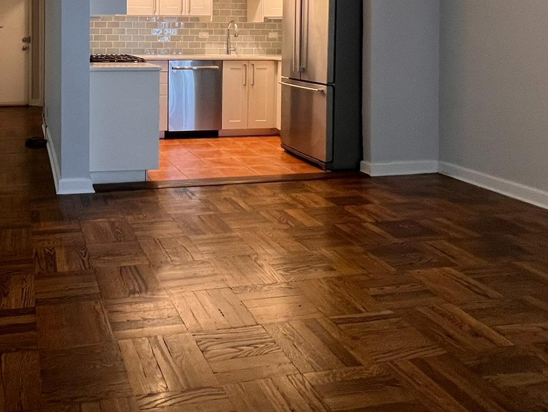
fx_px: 459
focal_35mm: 29
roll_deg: -0.1
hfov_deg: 57.3
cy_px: 40
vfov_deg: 43.9
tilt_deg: -0.6
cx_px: 114
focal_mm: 1.57
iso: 200
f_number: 1.8
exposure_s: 1/60
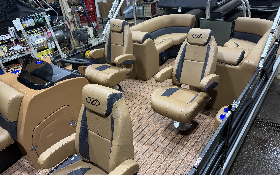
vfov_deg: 47.6
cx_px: 138
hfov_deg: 70.4
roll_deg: +5.8
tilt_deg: -31.3
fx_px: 198
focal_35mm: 26
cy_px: 94
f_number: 1.78
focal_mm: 6.76
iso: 200
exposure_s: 1/120
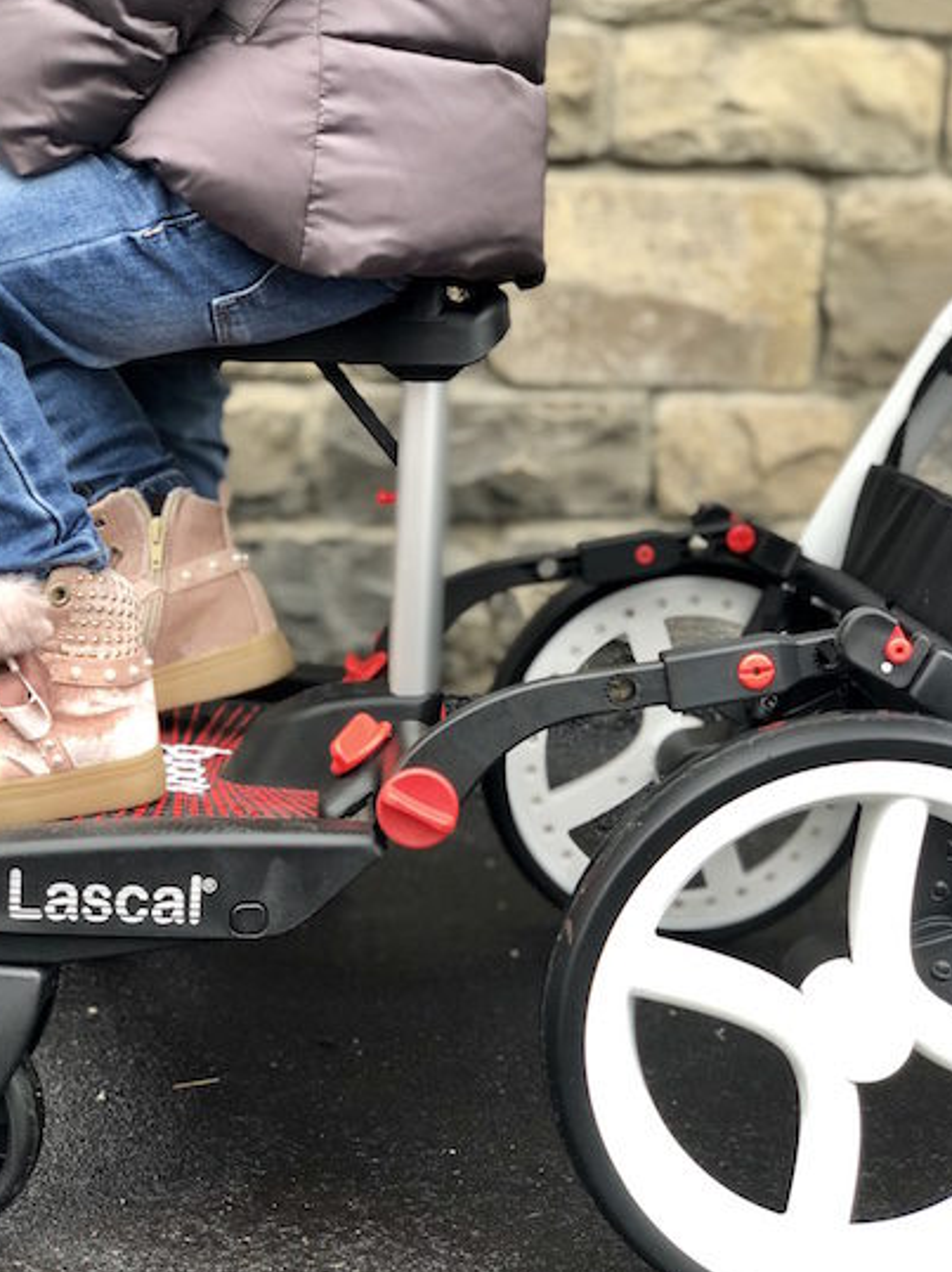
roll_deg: -2.3
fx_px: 2128
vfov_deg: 33.2
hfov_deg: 25.2
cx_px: 439
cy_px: 693
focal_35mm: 58
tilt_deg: -9.9
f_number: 2.4
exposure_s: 1/50
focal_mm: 6
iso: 40
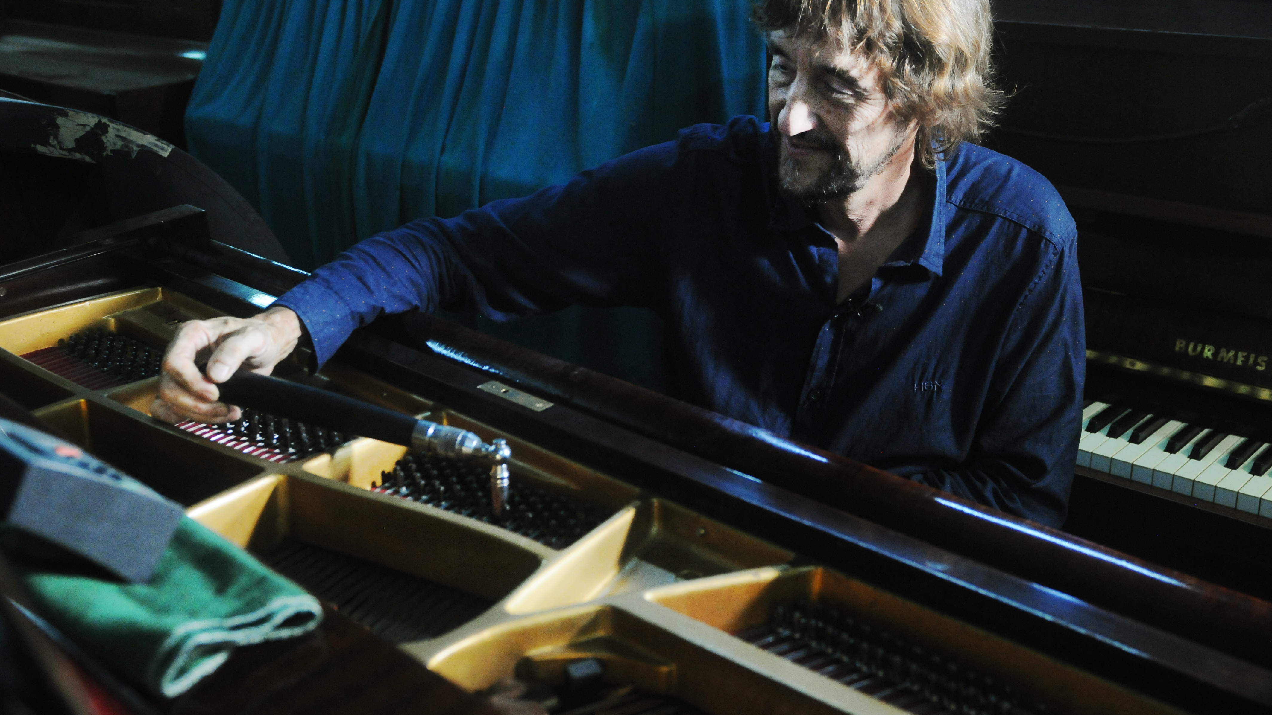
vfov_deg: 31.2
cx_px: 632
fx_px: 1282
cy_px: 340
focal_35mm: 38
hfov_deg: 52.8
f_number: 2.8
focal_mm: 24
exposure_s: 1/100
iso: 1600
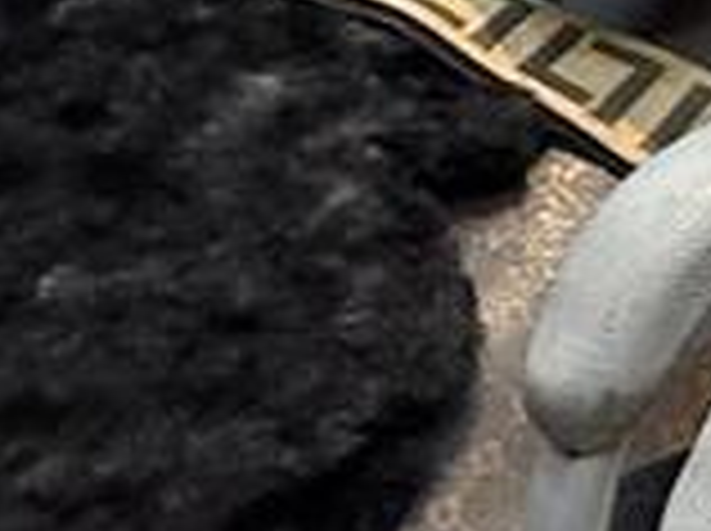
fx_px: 8101
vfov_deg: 3.6
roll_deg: +0.8
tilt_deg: -13.4
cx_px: 2002
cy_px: -1458
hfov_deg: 4.8
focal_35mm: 395
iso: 320
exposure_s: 1/30
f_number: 1.6
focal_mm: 5.96
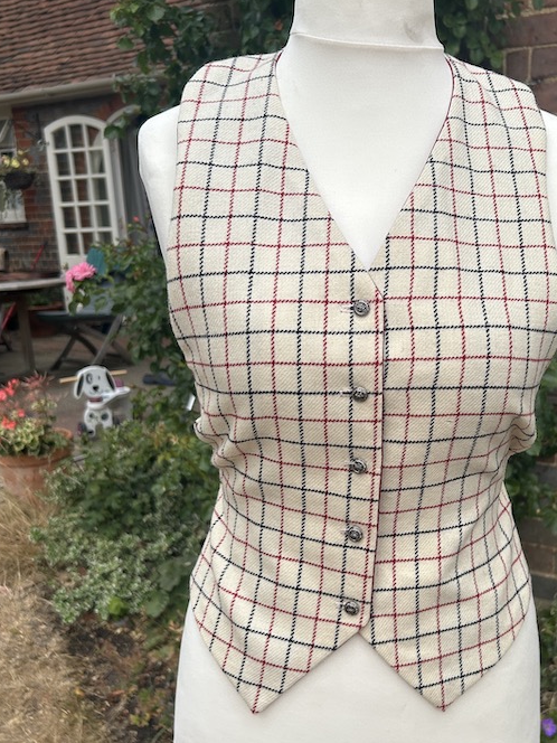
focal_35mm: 37
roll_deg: +1.1
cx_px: 373
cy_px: 398
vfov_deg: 50.1
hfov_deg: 38.2
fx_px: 794
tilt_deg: -12.4
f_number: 1.5
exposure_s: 1/4444
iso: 50
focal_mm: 5.7
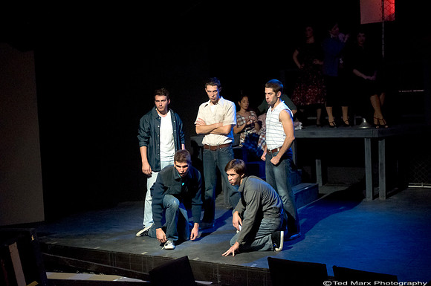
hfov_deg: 37.9
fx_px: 628
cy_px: 143
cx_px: 216
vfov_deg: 25.7
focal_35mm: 52
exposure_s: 1/100
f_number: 3.2
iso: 6400
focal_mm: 35
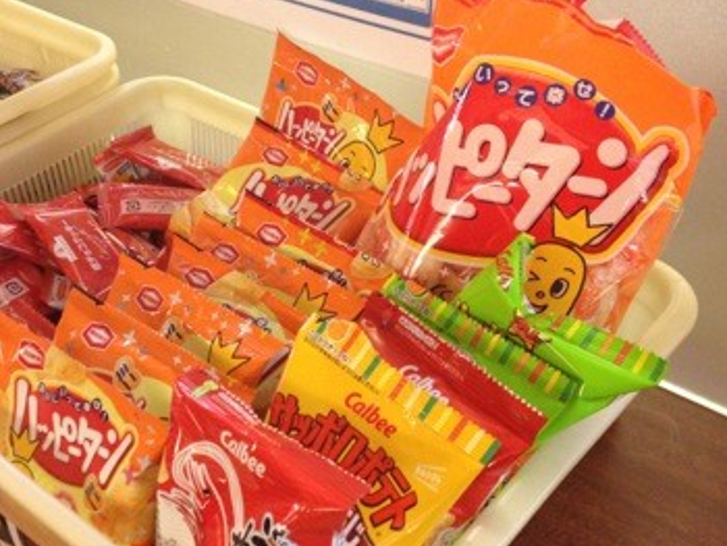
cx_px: 253
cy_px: 327
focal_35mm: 50
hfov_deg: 37.8
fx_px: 1051
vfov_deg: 29.1
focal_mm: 4.28
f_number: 2.4
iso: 200
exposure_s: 1/20
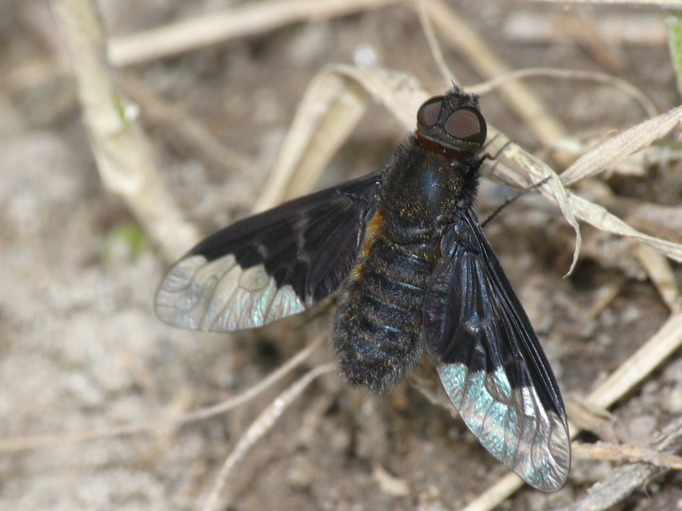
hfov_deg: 6.2
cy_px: 256
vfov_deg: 4.7
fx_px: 6246
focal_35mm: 317
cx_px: 341
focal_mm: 67.1
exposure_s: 1/80
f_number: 10
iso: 200
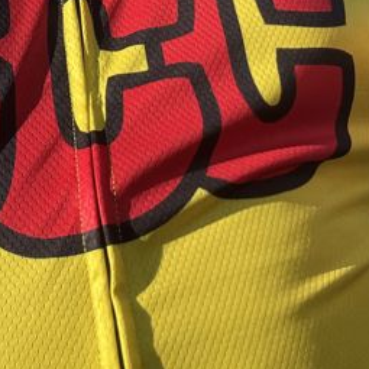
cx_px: 84
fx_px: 736
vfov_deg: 25.9
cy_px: -46
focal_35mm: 61
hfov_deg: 27.7
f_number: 1.9
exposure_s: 1/730
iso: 25
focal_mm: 2.69
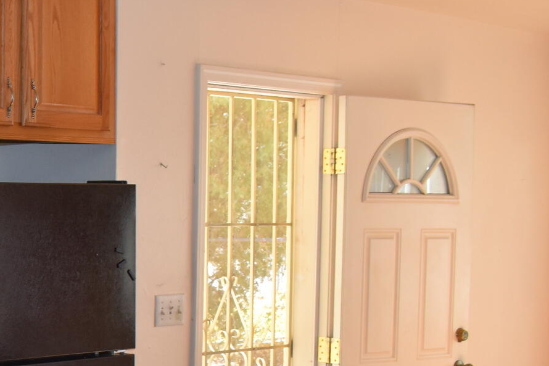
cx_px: -270
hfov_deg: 19.5
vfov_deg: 14.9
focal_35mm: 91
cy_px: 327
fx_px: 1387
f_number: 5
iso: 720
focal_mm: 18
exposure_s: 1/200
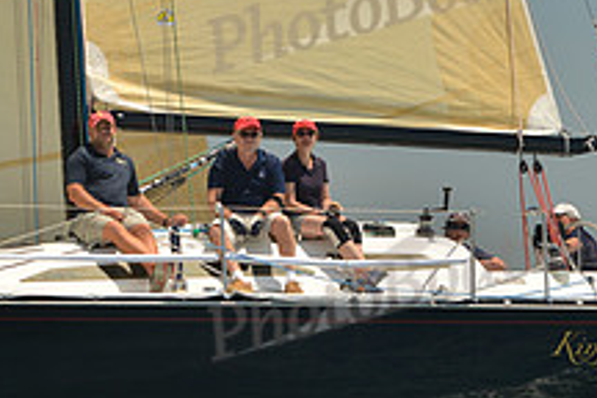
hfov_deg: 7.7
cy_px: 184
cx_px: 66
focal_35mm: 268
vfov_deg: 5.1
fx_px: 4444
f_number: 6.3
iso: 200
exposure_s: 1/640
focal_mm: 100
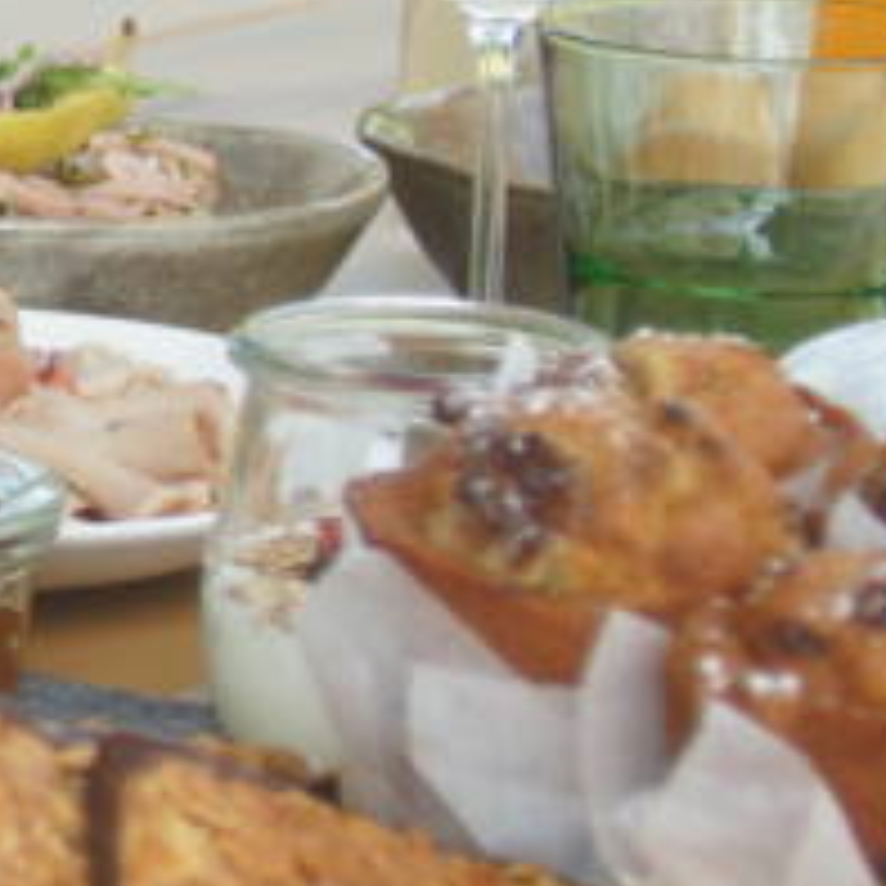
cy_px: 277
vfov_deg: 8.8
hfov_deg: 8.4
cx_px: -774
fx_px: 5763
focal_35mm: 199
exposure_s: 1/160
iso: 100
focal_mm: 30
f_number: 4.5
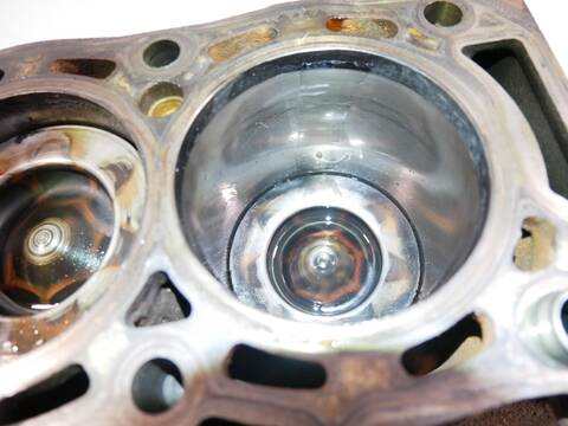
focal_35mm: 24
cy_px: 213
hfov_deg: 71.6
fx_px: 394
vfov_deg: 56.8
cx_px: 284
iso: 1600
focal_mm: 12
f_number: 3.5
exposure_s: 1/60
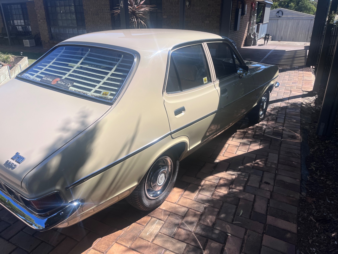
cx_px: 169
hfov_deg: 67.3
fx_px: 254
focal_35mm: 26
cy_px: 127
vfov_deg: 53.1
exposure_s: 1/3413
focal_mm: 5.1
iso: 50
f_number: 1.6
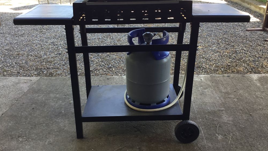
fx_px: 242
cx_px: 134
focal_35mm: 34
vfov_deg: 34.6
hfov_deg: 58.0
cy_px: 66
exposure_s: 1/50
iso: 25
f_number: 2.4
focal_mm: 3.3
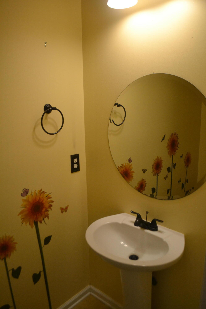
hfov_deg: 47.9
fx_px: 232
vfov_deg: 67.4
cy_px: 154
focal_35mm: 27
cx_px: 103
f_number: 3.5
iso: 1250
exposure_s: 1/500
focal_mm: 18
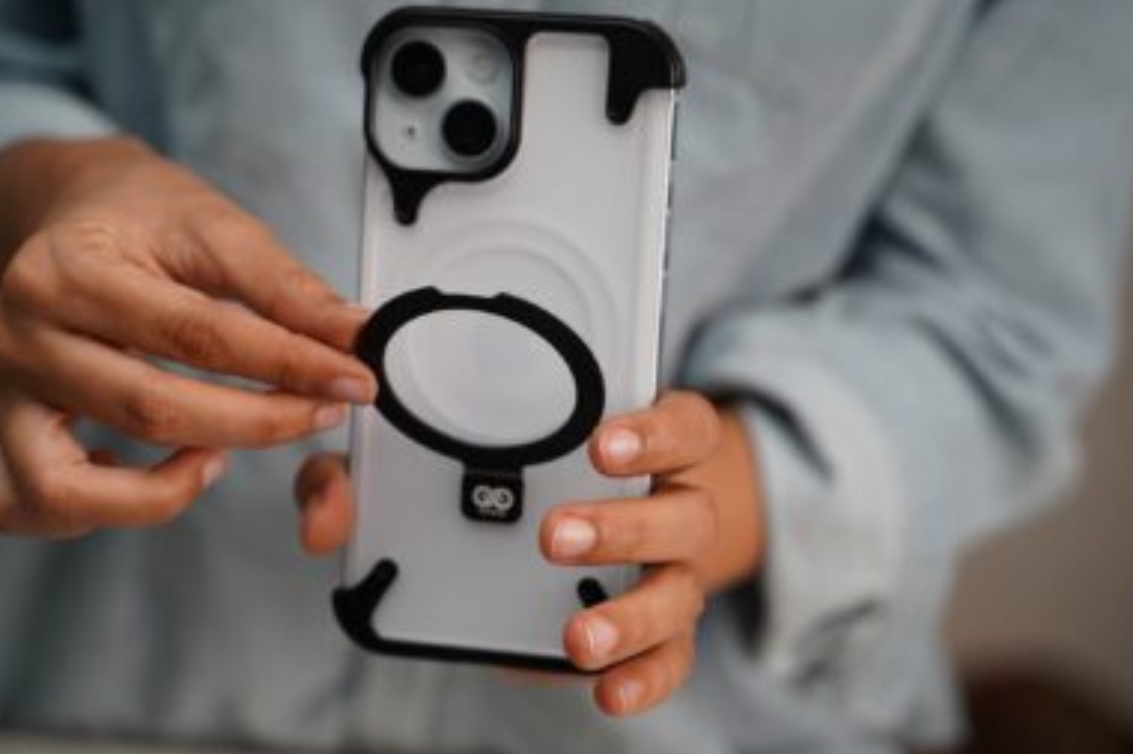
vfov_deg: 17.3
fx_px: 2485
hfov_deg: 25.7
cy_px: 371
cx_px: 552
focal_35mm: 79
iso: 1600
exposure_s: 1/160
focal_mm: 75
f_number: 4
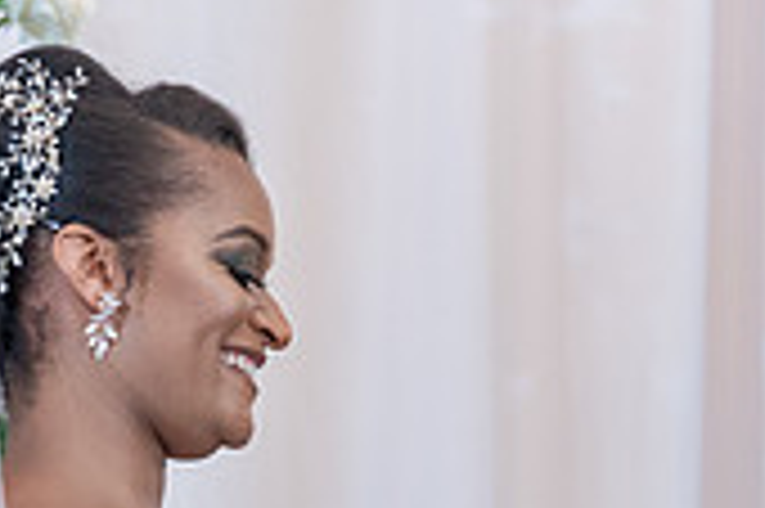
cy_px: 704
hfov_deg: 3.3
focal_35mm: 622
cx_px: 928
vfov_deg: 2.2
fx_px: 13205
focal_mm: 171
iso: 2000
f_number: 4
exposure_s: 1/100
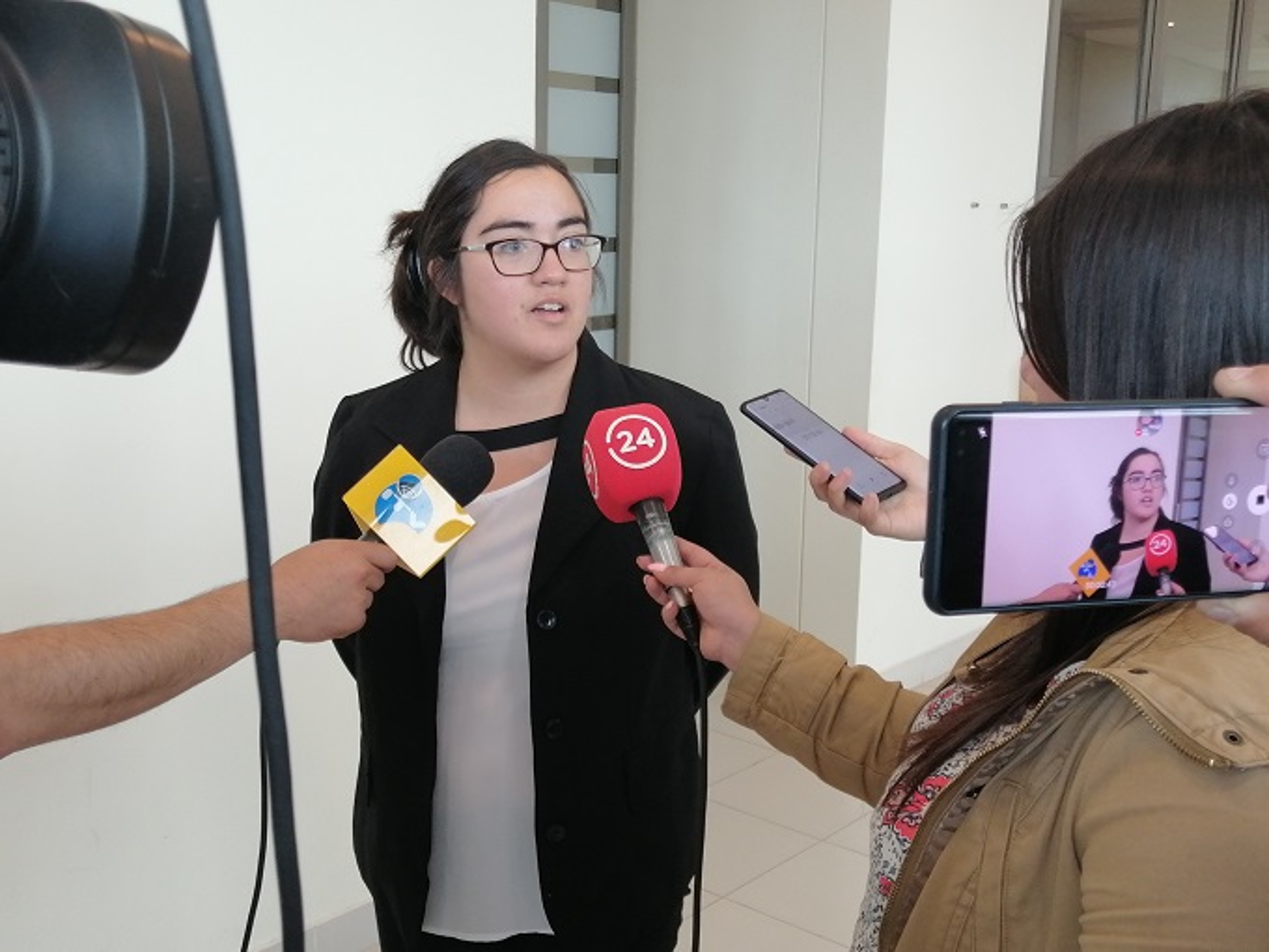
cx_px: 634
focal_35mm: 37
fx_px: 1356
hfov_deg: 50.1
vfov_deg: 38.7
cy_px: 476
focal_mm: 3.95
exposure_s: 1/50
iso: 80
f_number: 1.8
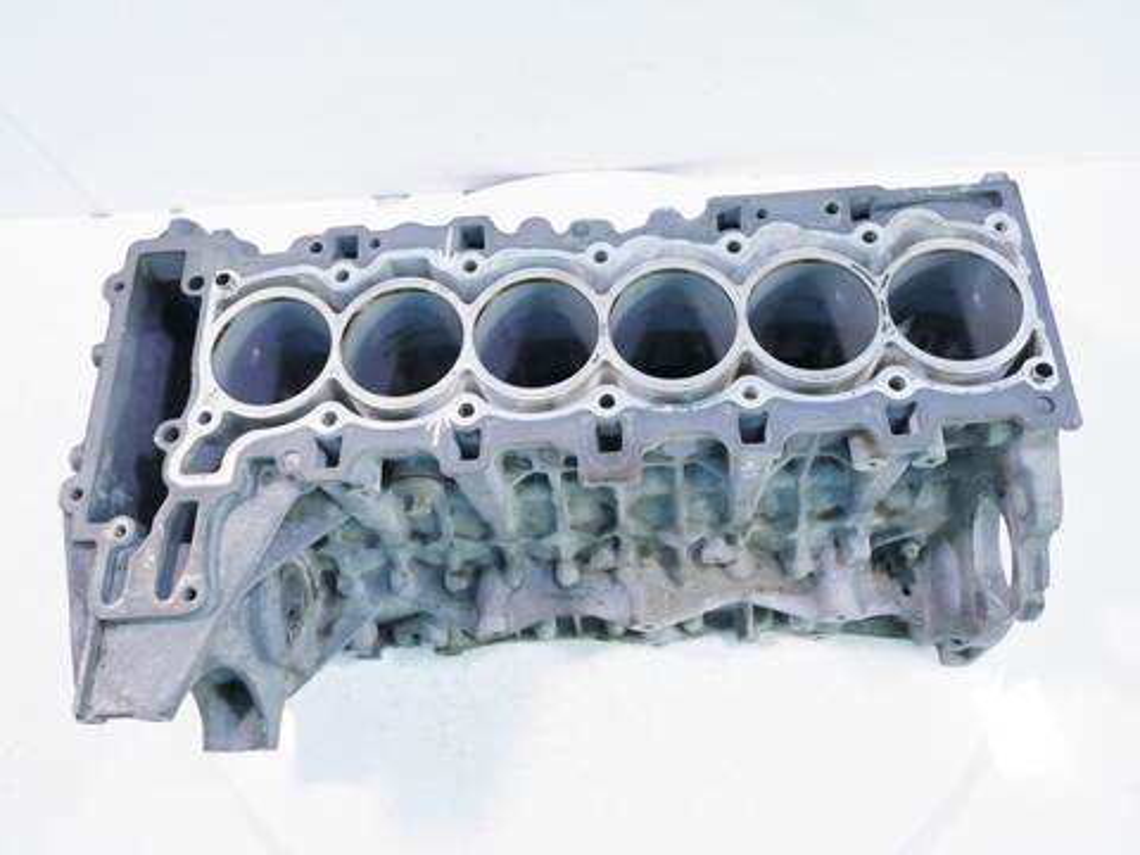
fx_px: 988
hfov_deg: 60.0
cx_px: 570
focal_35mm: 30
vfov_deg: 46.8
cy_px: 428
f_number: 3.7
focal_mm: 15
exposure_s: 1/60
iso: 500
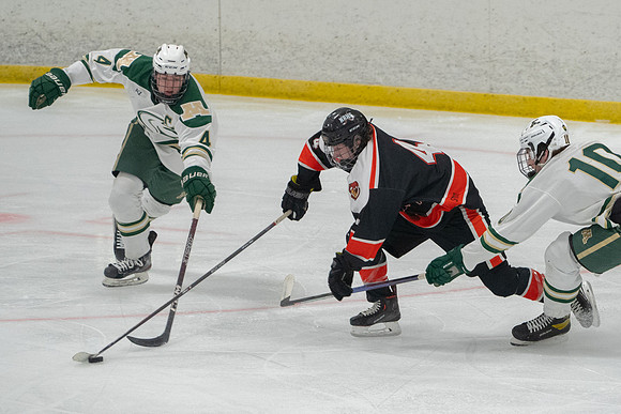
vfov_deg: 3.8
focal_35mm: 359
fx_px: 6192
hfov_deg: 5.7
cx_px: 407
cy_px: 226
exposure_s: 1/1000
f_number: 4.5
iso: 8000
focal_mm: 200
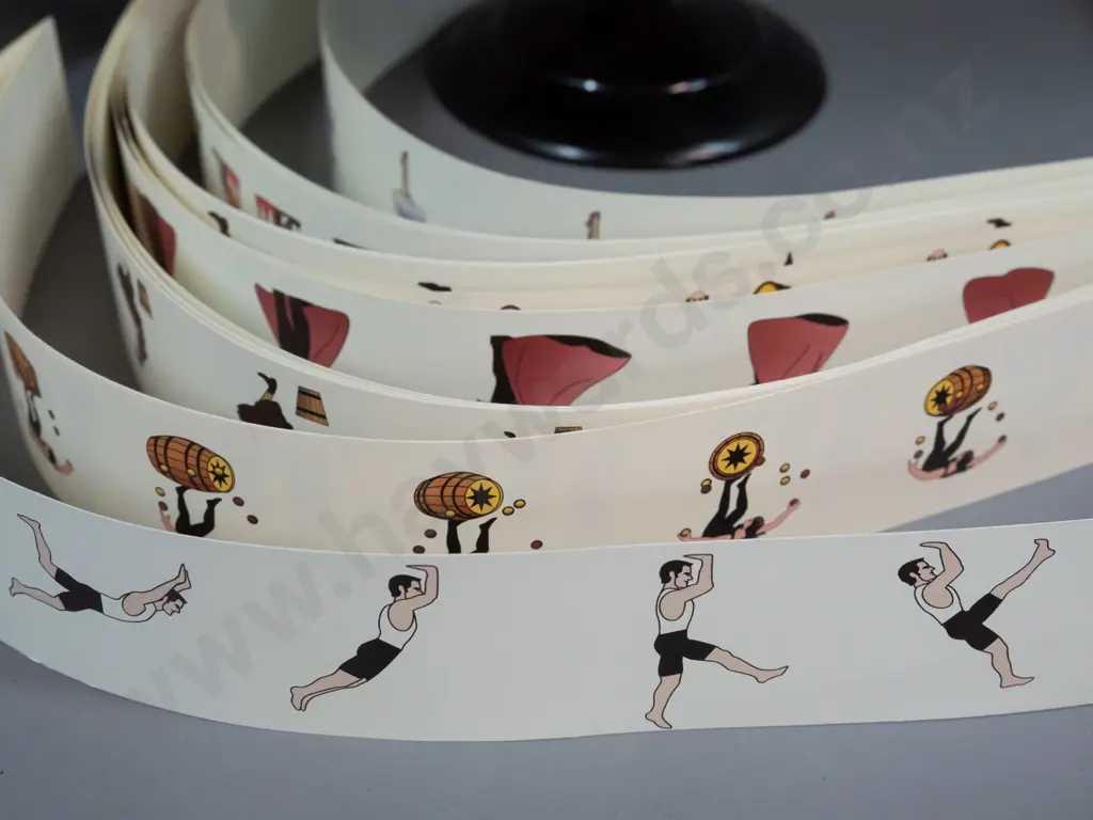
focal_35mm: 50
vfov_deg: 29.1
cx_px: 546
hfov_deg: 38.2
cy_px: 410
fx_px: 1579
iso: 3200
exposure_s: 1/500
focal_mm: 25
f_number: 5.6
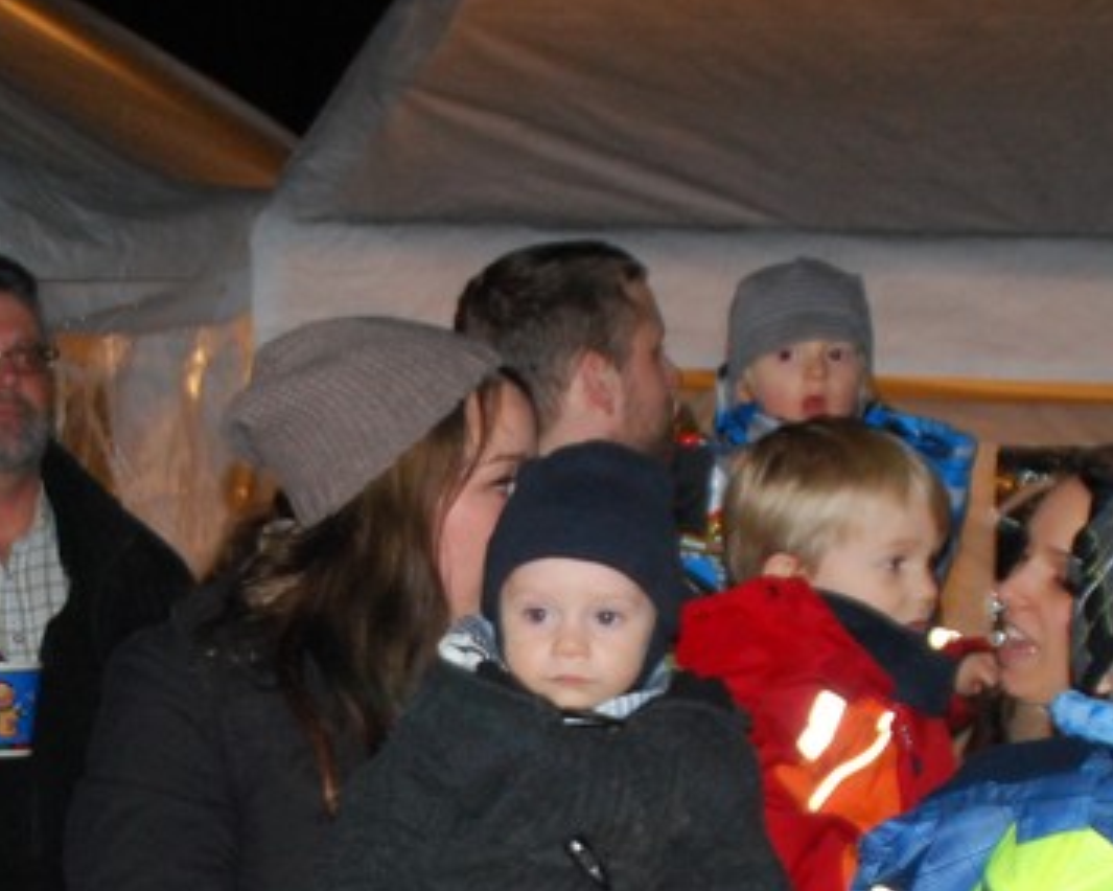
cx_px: 475
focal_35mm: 111
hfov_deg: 17.3
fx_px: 3656
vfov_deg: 13.6
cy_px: 940
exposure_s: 1/60
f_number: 5
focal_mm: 28
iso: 800
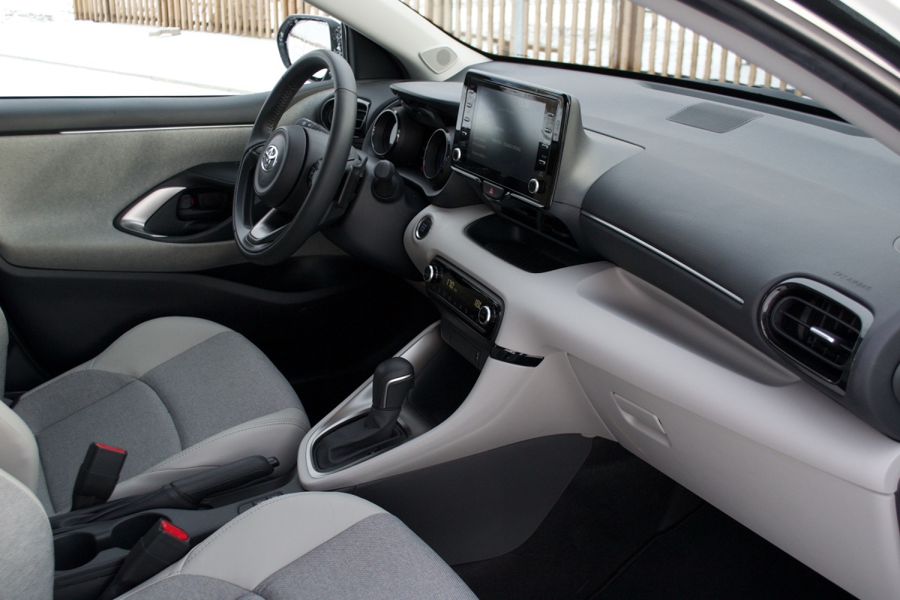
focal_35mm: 36
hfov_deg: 53.1
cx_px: 450
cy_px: 300
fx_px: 900
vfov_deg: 36.9
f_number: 5.6
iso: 320
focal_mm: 24
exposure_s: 1/125
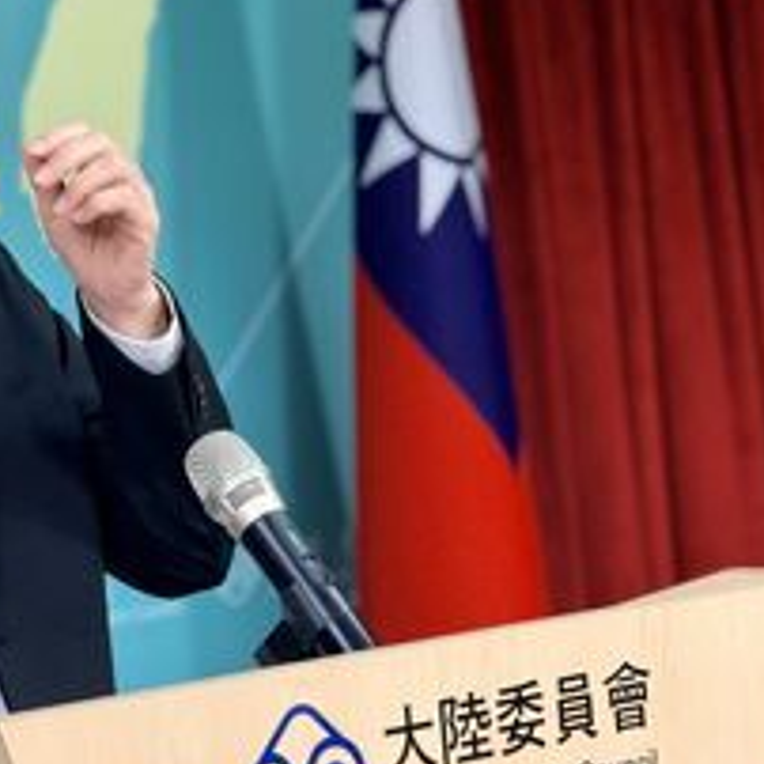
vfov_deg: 10.0
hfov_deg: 9.9
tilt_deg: -2.6
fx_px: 4370
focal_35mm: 175
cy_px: 337
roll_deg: +5.6
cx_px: 53
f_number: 2.8
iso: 320
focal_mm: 16.89
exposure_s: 1/120
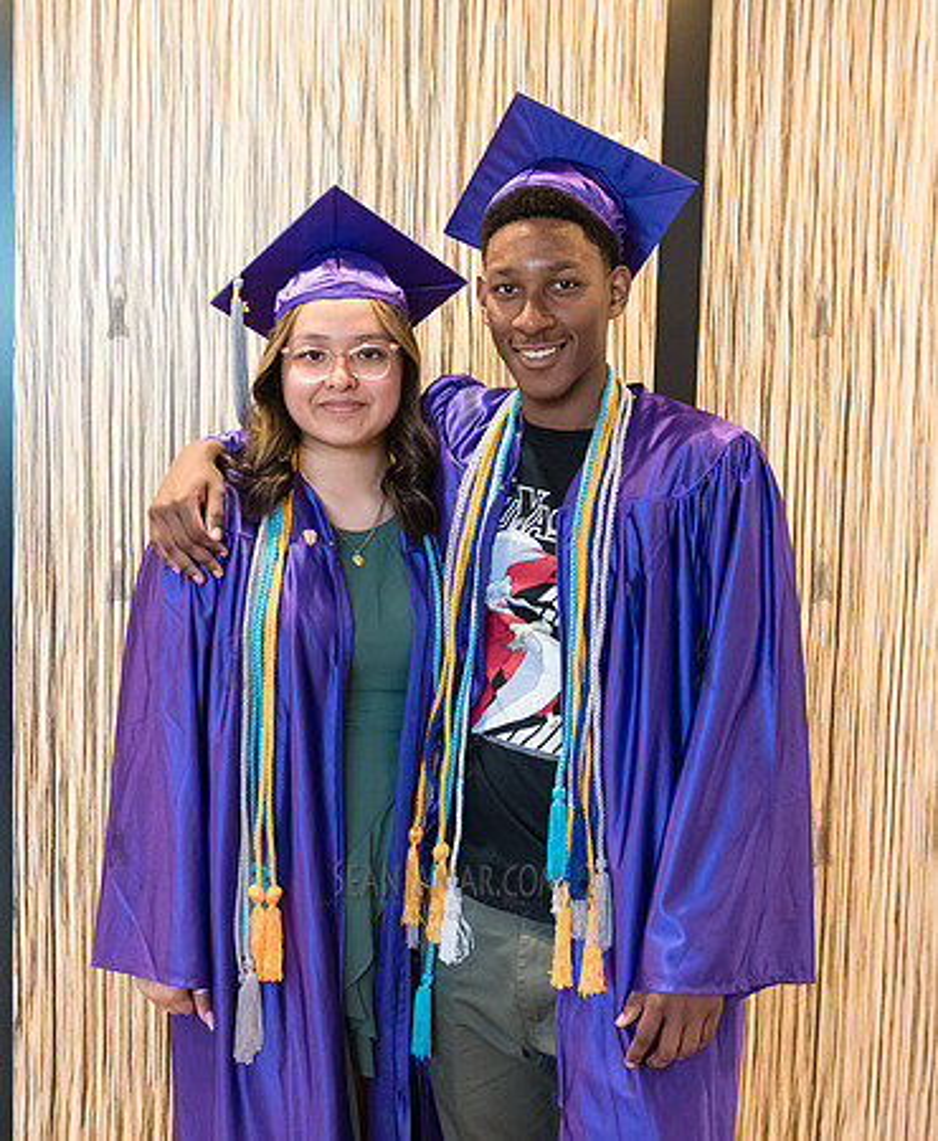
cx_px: 449
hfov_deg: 30.7
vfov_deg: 36.9
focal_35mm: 50
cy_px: 577
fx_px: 1710
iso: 4000
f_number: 3.5
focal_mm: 35
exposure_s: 1/160
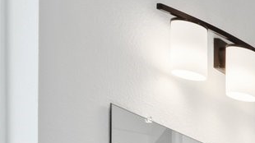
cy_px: 347
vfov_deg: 10.6
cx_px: 699
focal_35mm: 97
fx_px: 656
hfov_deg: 12.7
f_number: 9
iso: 320
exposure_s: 1/8
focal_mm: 14
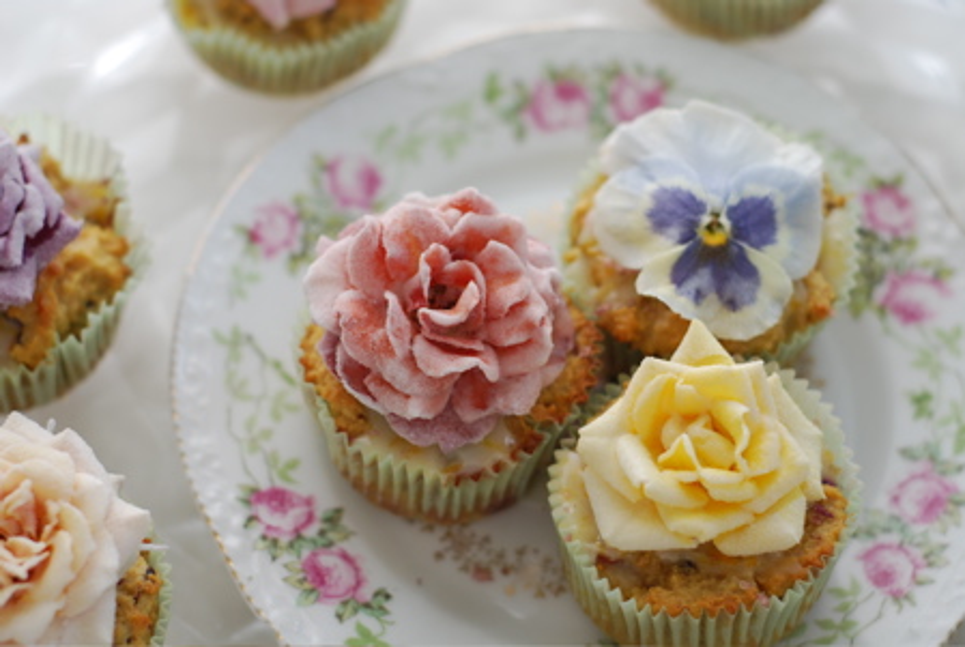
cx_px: 482
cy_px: 324
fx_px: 2014
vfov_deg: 18.3
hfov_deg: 26.9
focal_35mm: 75
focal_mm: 50
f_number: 2.5
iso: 100
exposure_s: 1/125
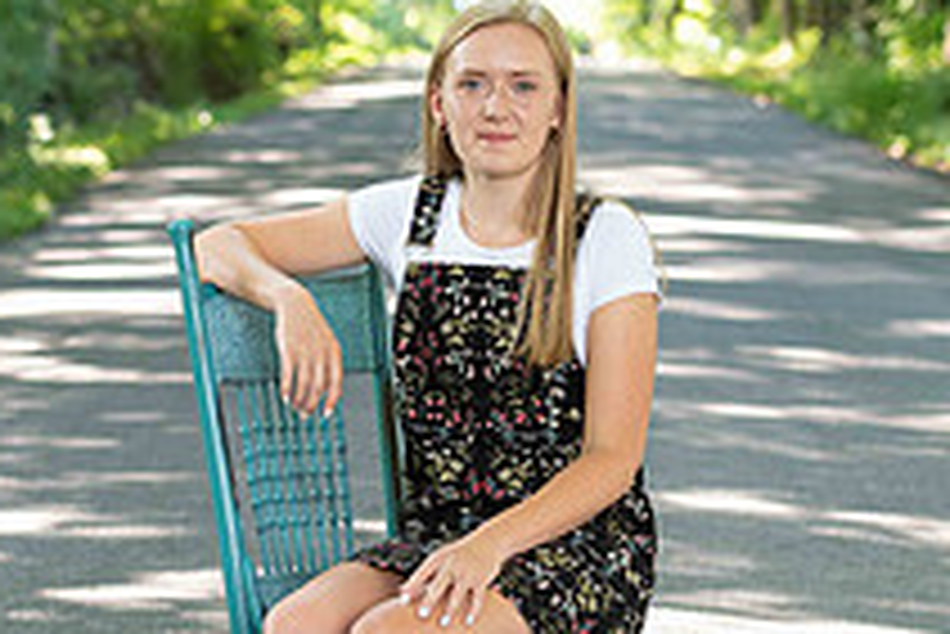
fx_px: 5651
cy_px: 326
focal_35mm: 214
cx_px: 563
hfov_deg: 9.6
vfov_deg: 6.4
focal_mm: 78
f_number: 3.5
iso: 640
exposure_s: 1/200
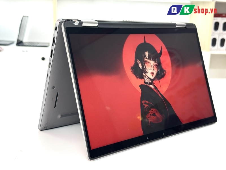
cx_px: 113
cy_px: 85
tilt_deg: -11.6
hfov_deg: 39.7
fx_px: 313
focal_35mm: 48
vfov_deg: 30.3
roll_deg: -1.4
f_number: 1.78
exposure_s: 1/105
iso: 100
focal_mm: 6.76
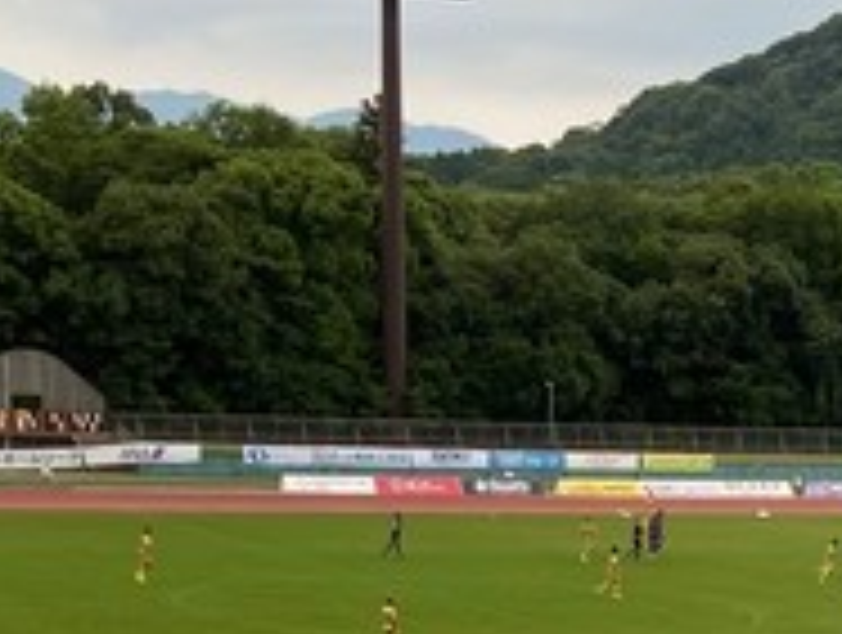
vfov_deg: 12.5
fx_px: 2705
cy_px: 1057
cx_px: 892
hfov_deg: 17.2
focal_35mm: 111
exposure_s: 1/210
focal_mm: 4.25
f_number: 1.8
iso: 32
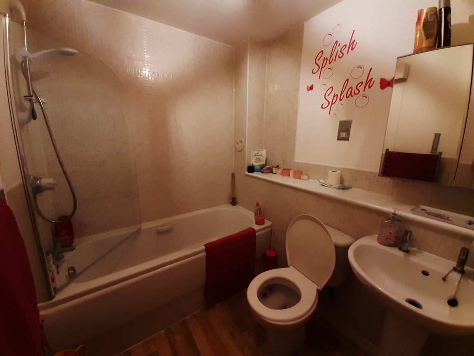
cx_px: 237
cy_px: 178
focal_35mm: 13
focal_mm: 1.42
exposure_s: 1/33
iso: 200
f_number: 2.2
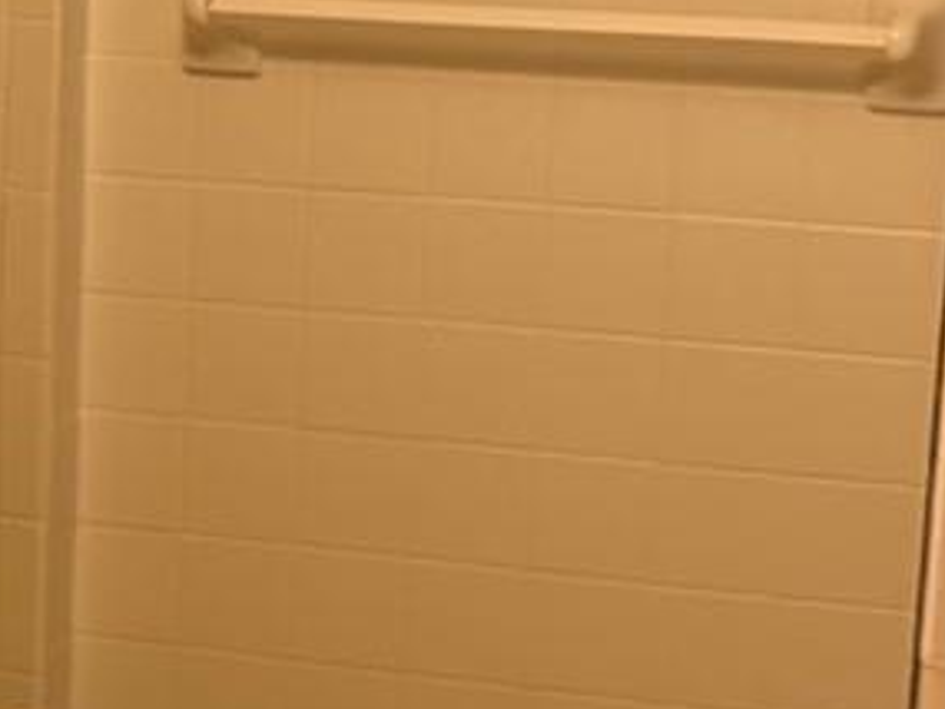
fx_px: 3987
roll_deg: +1.1
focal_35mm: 146
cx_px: -216
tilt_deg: -11.4
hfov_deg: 13.1
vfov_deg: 10.1
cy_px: 749
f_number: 1.6
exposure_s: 1/60
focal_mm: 5.96
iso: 125
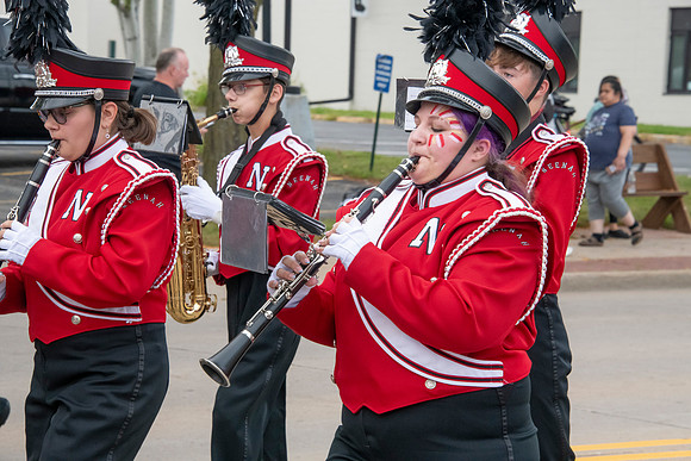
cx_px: 346
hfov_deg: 15.2
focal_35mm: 135
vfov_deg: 10.2
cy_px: 230
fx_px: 2592
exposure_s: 1/320
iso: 3200
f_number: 11
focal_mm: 135
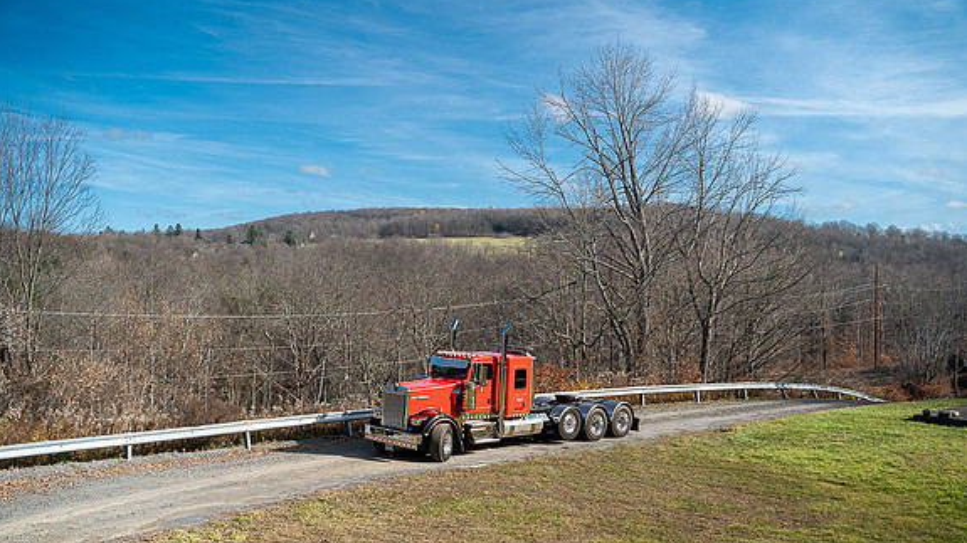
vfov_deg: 32.0
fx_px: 948
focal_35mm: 37
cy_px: 278
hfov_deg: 54.0
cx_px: 483
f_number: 2.8
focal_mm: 35
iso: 100
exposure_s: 1/80
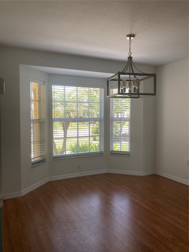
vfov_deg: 63.4
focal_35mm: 28
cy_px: 126
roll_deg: -0.1
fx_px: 204
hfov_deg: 49.7
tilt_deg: -1.9
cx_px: 94
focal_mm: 3.99
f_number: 1.8
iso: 40
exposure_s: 1/121
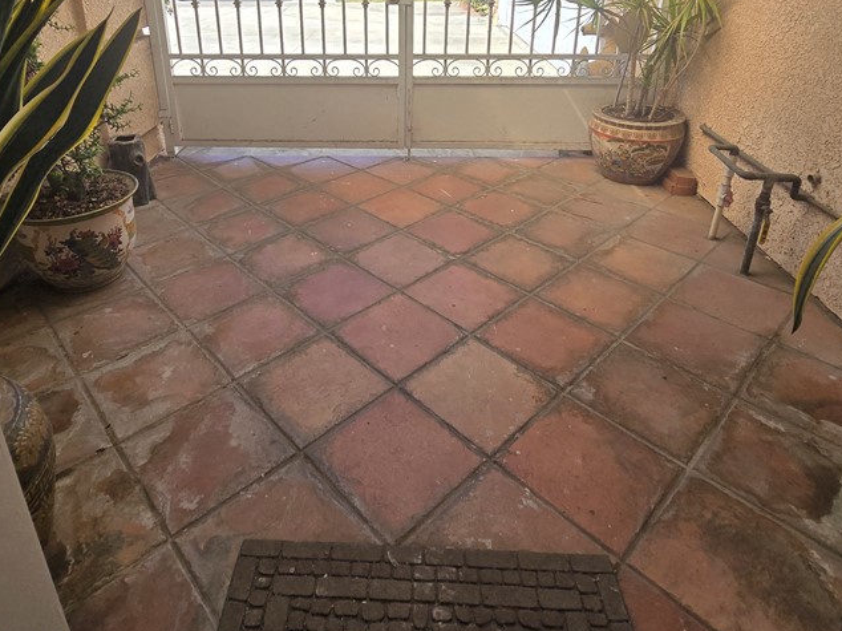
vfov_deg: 59.9
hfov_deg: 78.7
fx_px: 511
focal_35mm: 21
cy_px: 157
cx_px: 371
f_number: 2.2
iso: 50
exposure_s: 1/1000
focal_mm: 2.2
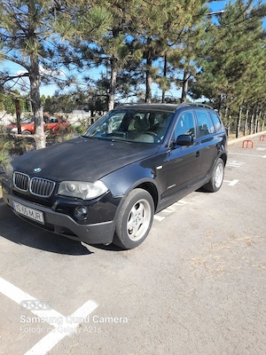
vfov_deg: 69.4
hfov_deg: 54.9
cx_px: 133
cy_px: 178
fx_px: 256
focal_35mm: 25
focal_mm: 4.6
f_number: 2
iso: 20
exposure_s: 1/324
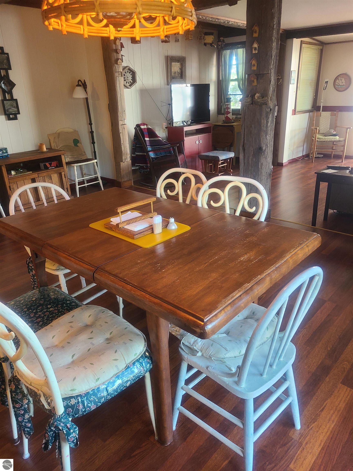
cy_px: 236
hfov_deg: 53.1
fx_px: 354
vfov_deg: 67.3
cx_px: 176
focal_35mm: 26
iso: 250
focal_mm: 5.4
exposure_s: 1/40
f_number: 1.8
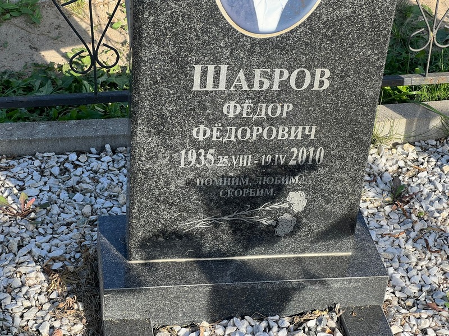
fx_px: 999
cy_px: 168
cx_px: 224
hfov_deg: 25.3
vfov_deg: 19.1
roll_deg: -0.8
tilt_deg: -34.1
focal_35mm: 77
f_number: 2.8
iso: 32
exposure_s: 1/244
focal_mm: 9
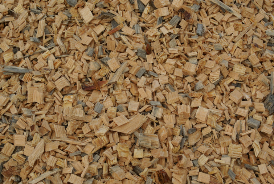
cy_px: 94
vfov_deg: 19.1
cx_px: 140
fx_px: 545
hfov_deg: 28.2
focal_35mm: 72
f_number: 8
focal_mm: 45
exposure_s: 1/400
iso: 100
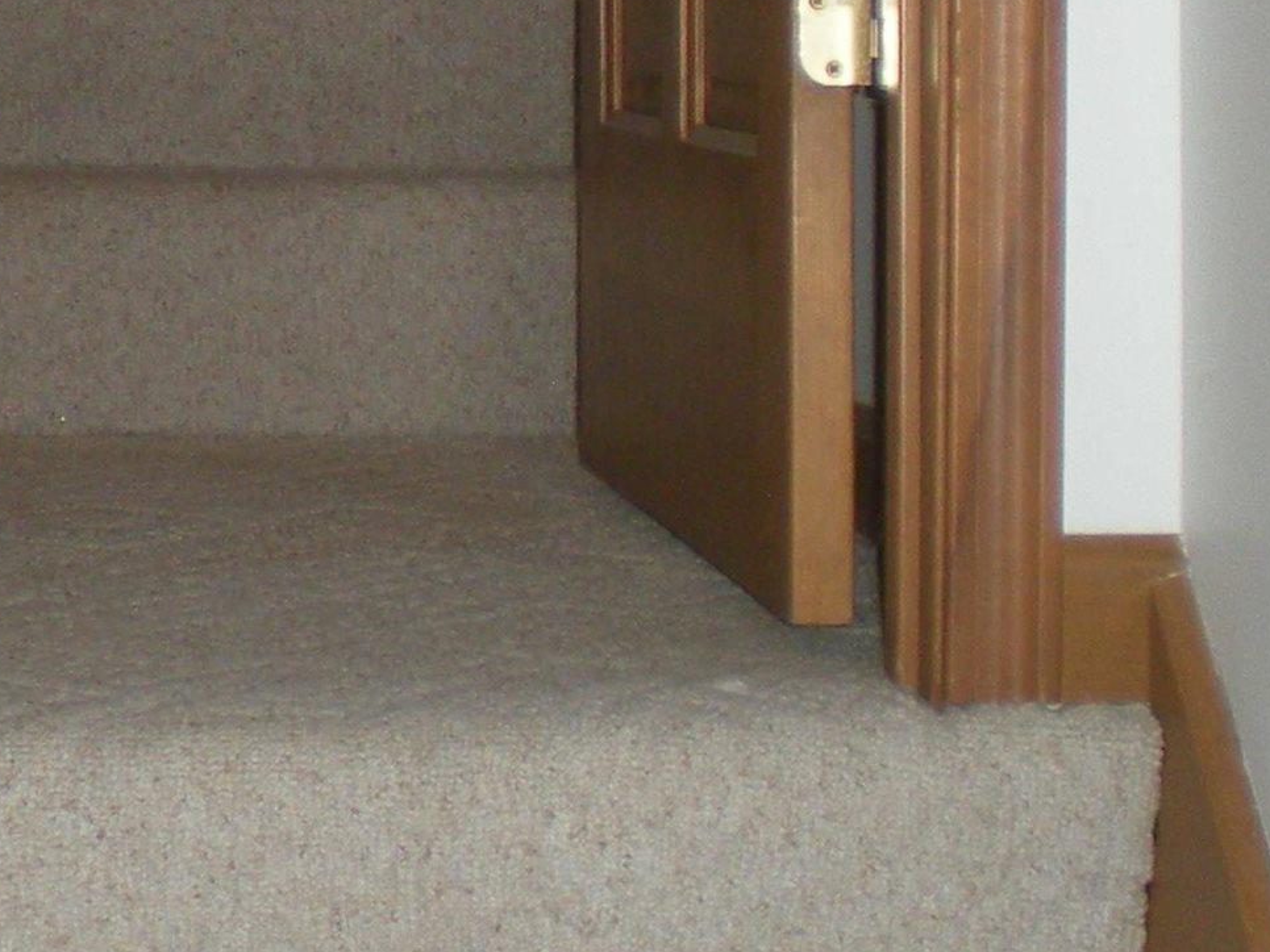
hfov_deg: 16.0
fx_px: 4440
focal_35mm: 121
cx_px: 22
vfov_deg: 12.0
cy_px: -183
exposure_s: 1/60
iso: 141
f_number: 3.1
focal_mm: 6.3
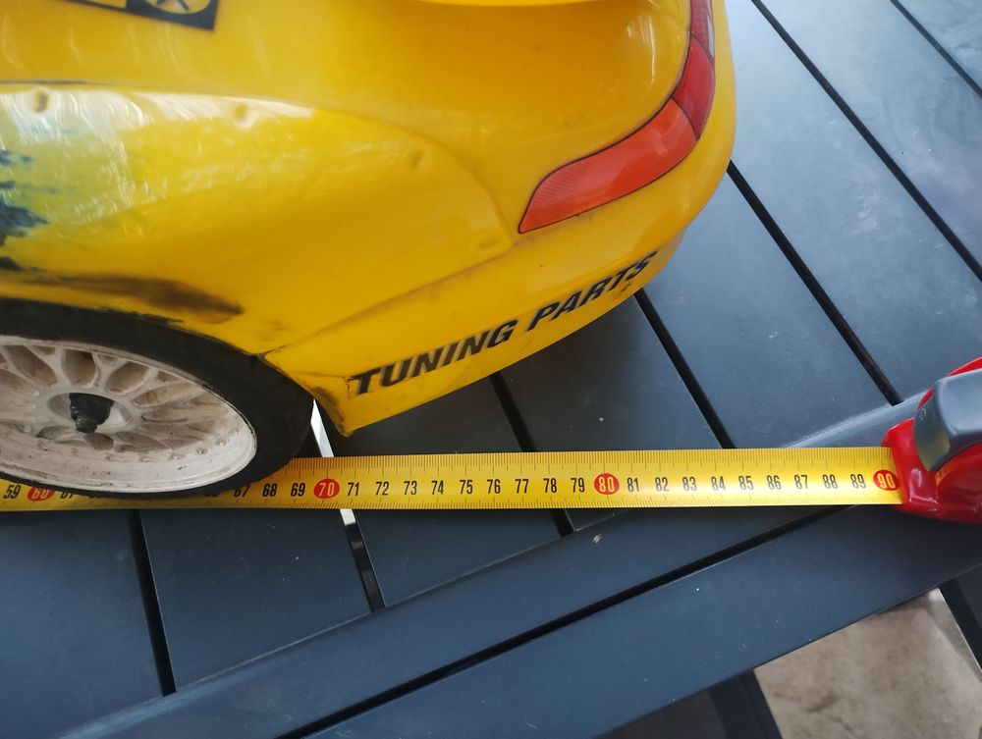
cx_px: 491
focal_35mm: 28
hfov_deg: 63.4
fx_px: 795
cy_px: 370
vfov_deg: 49.9
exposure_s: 1/14.3
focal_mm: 4.27
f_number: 1.8
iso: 3209
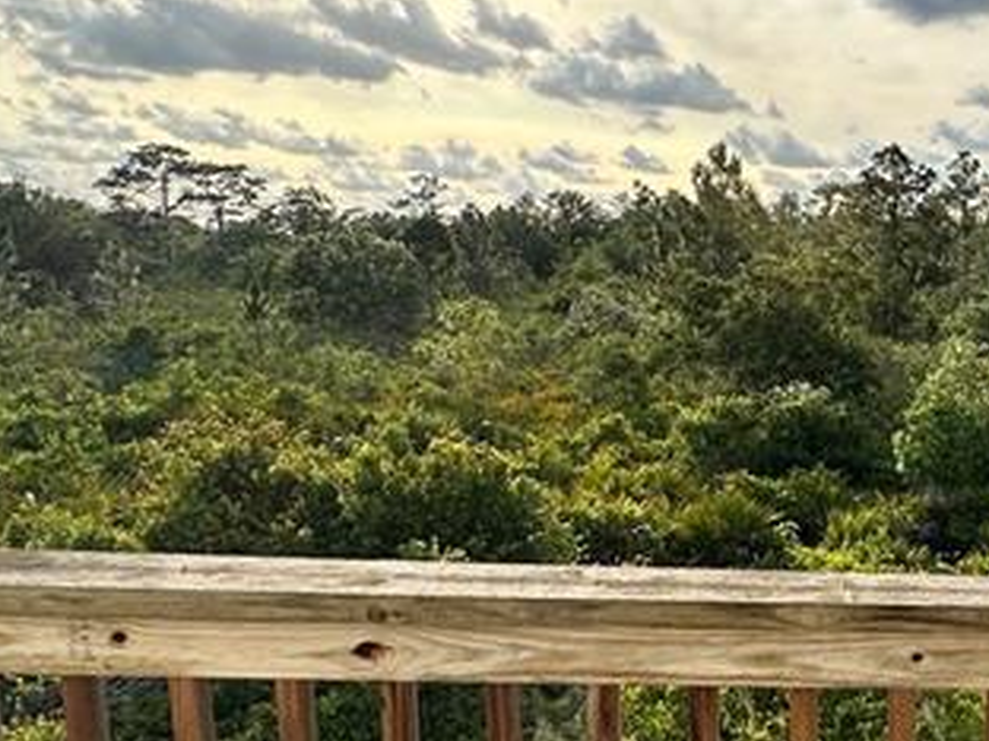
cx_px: 1081
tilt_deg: -10.3
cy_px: 494
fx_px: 1314
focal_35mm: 46
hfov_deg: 35.4
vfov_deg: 31.3
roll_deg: -2.1
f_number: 2.2
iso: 50
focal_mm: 2.22
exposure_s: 1/1114
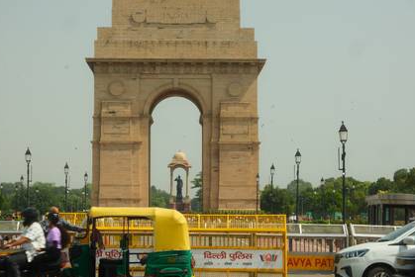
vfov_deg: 14.4
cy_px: 141
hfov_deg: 21.4
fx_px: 1096
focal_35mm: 95
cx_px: 191
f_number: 22
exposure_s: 1/60
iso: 800
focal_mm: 55
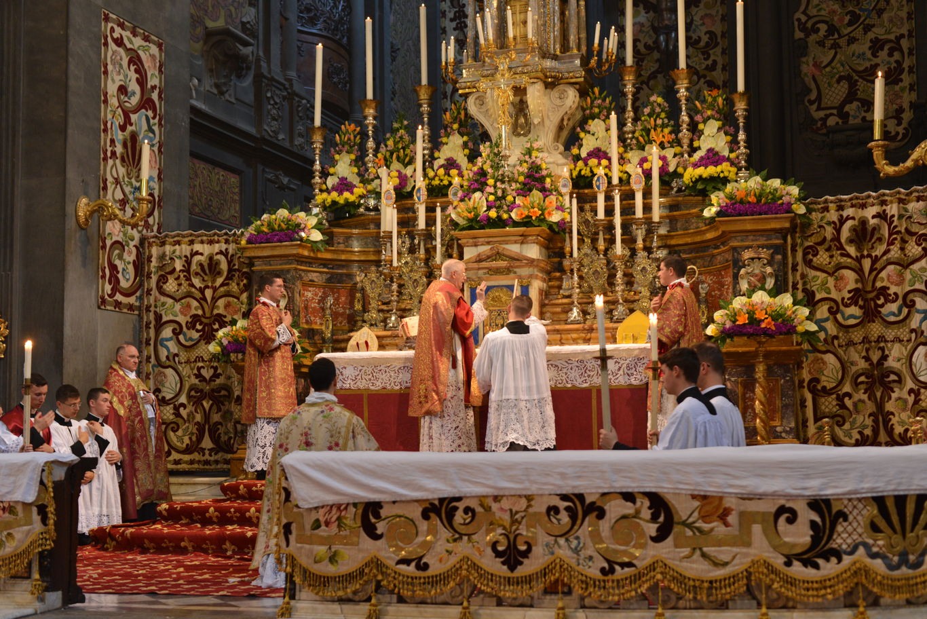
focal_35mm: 50
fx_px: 1288
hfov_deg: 39.6
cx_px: 464
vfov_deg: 27.0
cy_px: 310
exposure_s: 1/60
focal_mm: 50
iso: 1250
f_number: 4
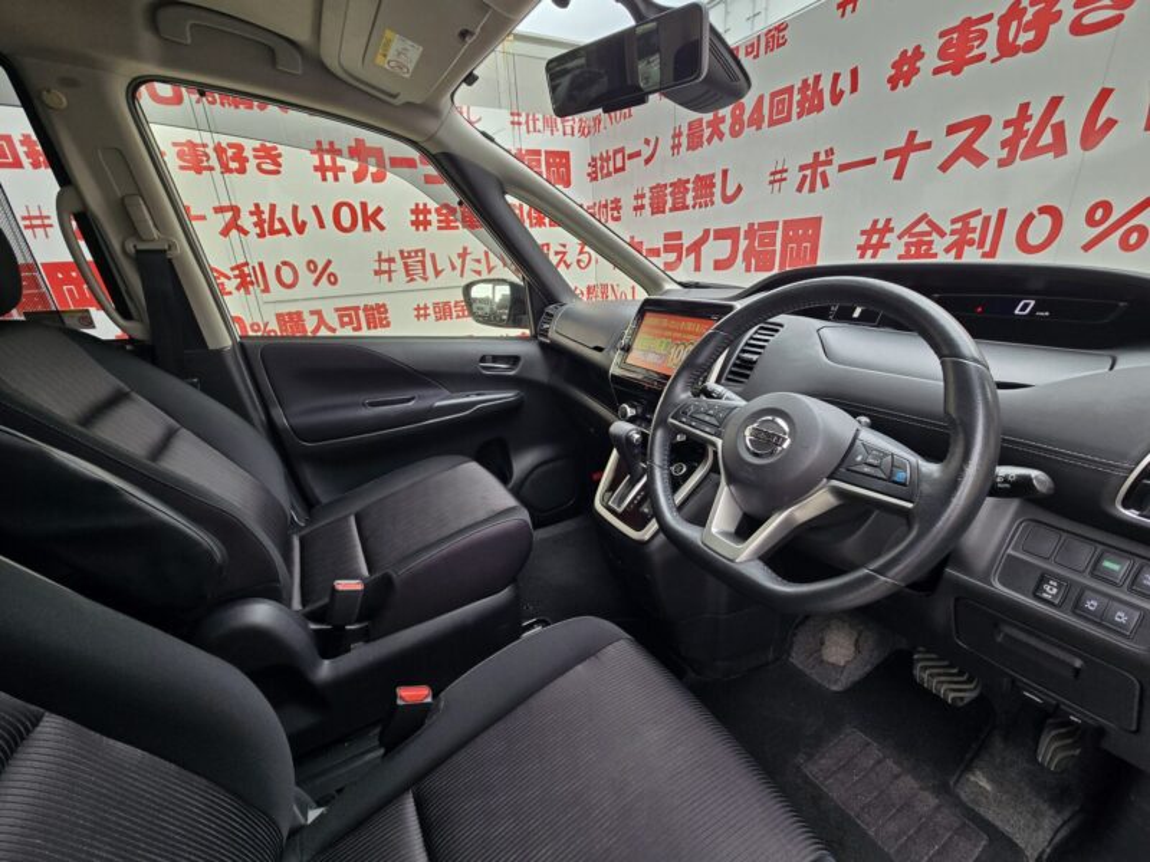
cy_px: 431
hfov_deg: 106.2
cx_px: 575
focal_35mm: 13
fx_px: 432
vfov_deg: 89.9
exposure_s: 1/100
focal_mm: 2.2
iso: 64
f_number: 2.2
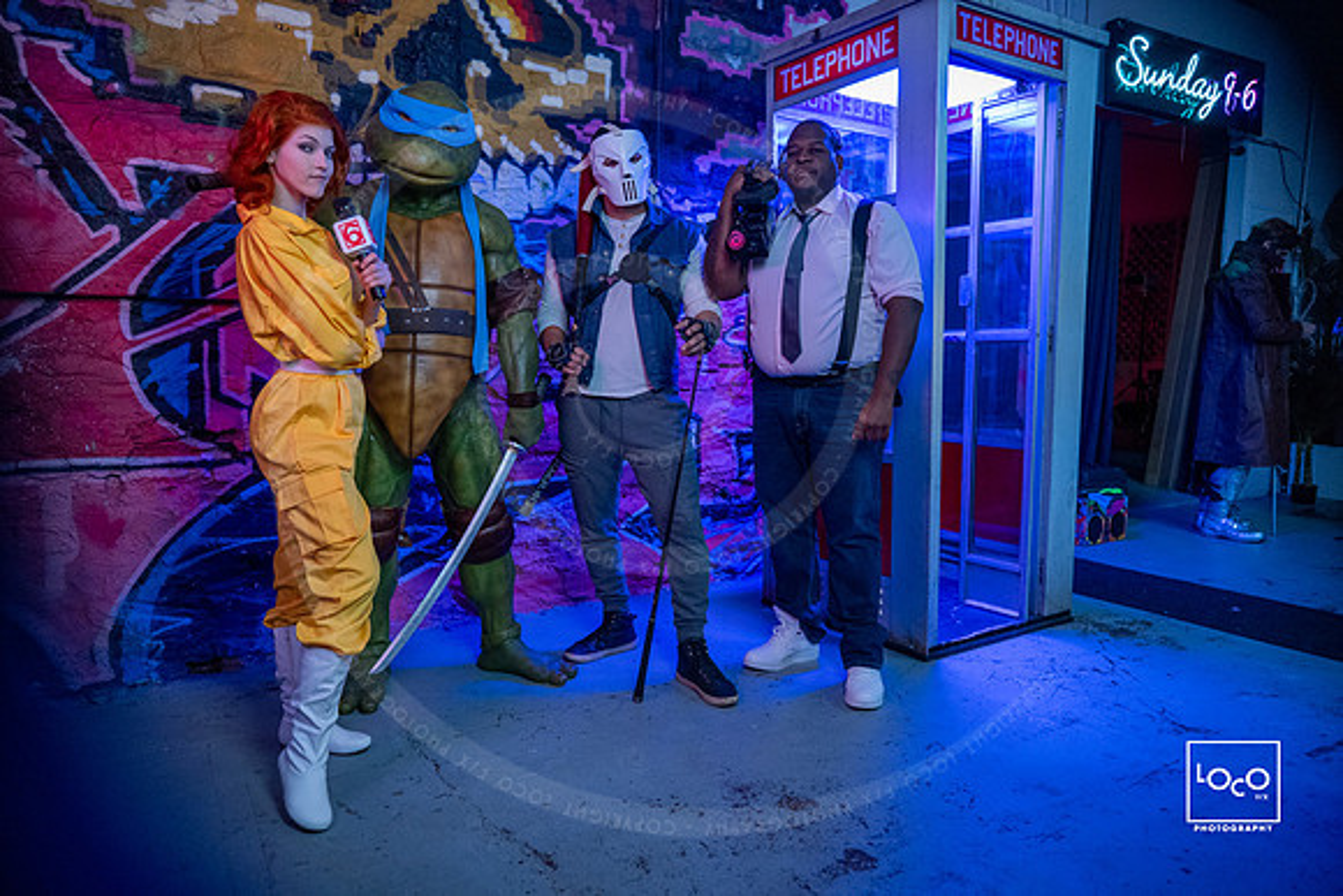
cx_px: 672
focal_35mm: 24
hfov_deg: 73.7
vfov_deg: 53.2
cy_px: 448
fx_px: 896
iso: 3200
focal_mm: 24
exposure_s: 1/250
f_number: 2
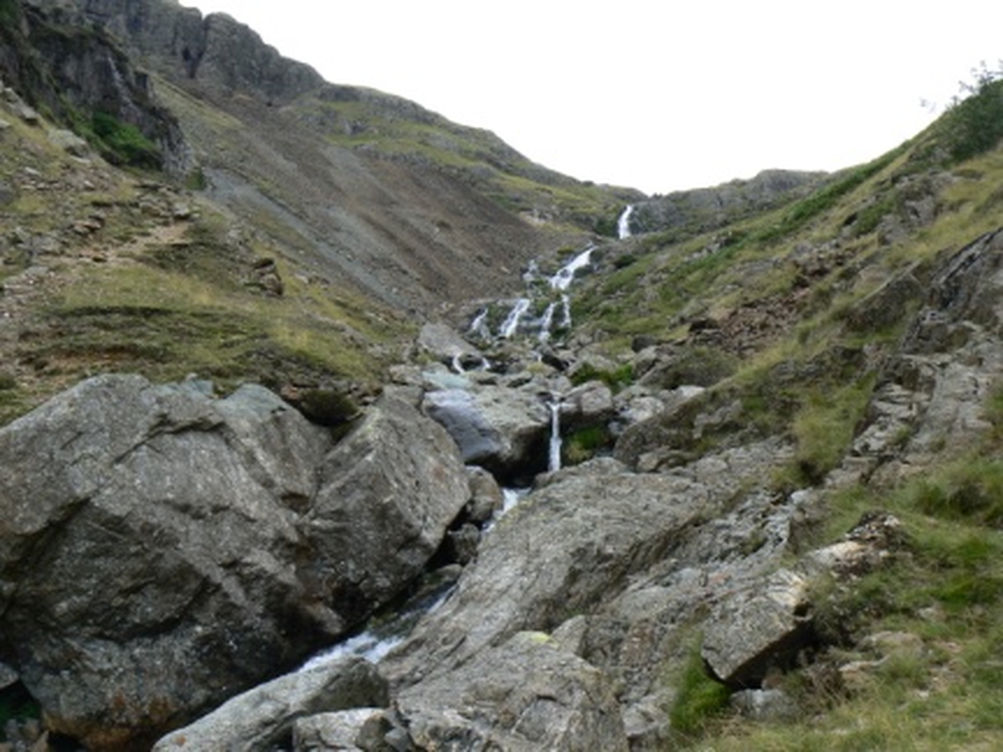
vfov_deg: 34.3
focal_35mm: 42
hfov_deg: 44.8
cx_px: 502
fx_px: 1217
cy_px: 376
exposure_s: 1/125
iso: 80
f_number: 5
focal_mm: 7
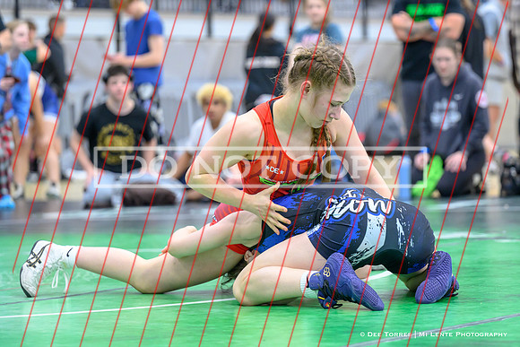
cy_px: 176
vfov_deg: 9.3
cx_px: 357
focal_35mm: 147
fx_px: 2123
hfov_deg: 13.9
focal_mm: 99
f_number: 2.8
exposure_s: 1/640
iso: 2800
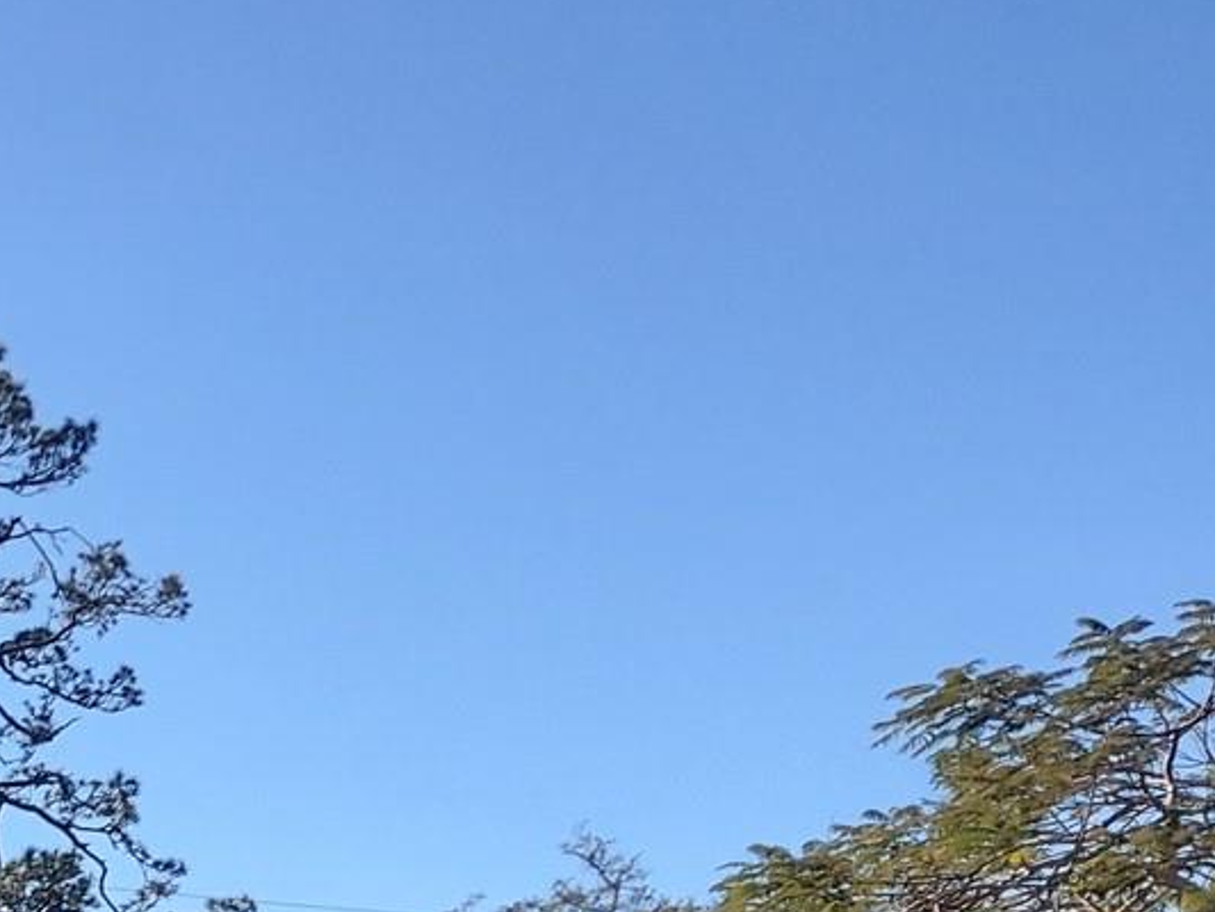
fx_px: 2633
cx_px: -315
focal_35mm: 75
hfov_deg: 23.3
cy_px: 1281
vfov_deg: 18.0
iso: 50
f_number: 2
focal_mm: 4.6
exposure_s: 1/880
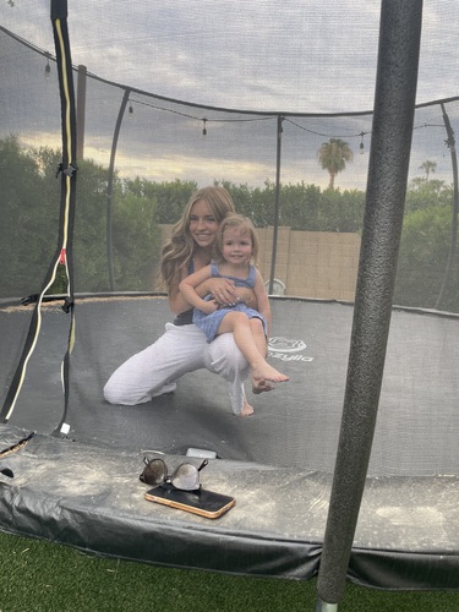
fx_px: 460
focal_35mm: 26
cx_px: 230
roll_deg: -1.6
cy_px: 306
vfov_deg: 67.3
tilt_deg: -9.5
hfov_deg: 53.1
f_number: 1.6
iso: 64
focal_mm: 4.2
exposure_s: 1/121
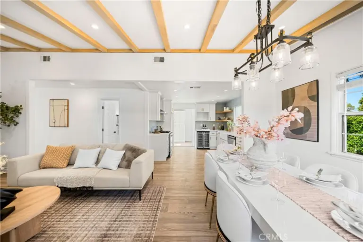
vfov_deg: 90.0
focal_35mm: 12
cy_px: 121
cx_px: 182
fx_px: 121
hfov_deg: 112.6
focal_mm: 12
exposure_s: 1/5
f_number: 5.6
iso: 100
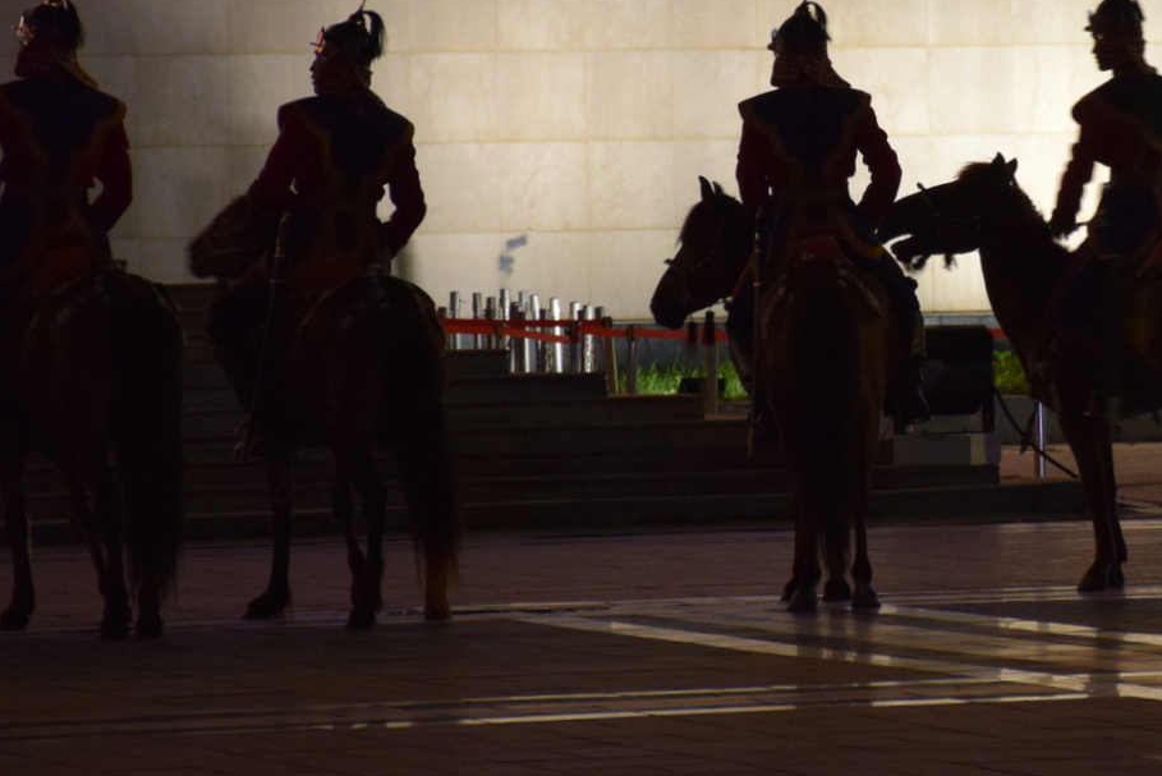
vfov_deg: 4.6
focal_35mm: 297
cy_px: 176
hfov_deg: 6.9
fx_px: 9591
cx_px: 1078
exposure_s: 1/20
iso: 1600
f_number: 5.6
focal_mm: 100
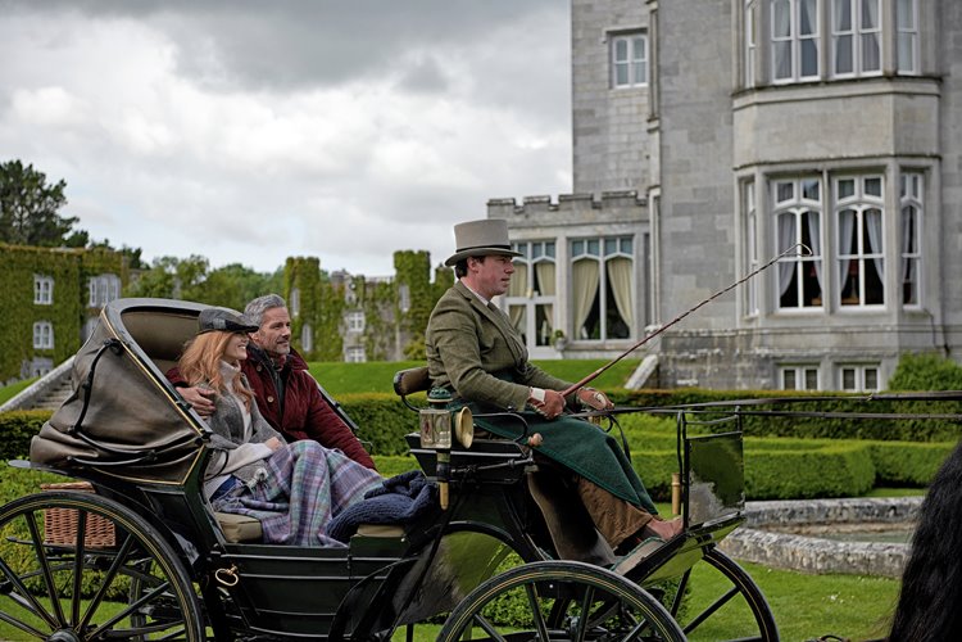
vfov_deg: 19.5
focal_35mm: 70
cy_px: 321
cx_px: 481
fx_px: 1870
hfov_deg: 28.8
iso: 125
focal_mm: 70
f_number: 4
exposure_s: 1/2000
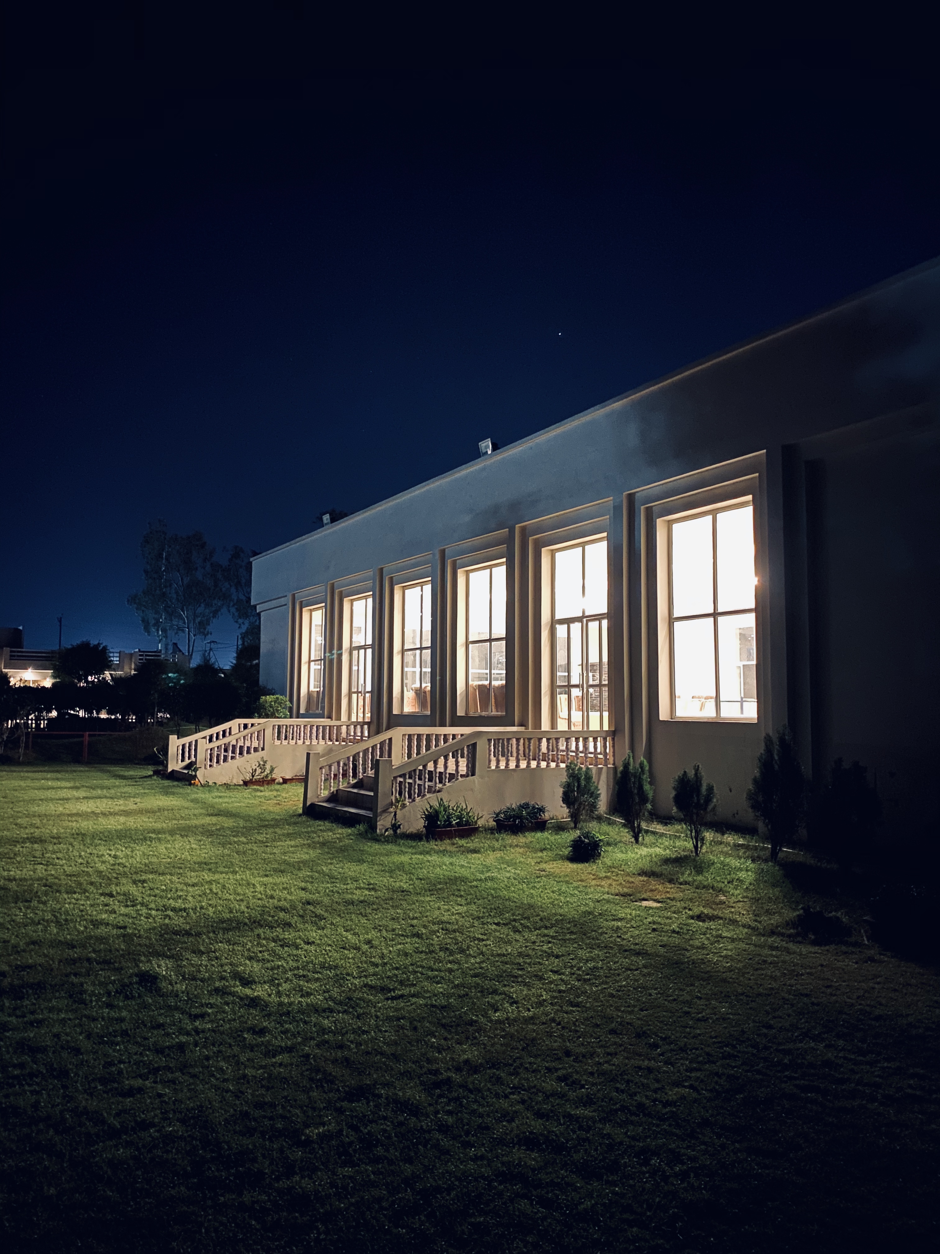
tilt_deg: +4.6
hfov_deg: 53.1
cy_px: 627
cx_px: 470
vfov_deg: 67.3
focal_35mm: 26
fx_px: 941
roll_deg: -0.7
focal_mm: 4.25
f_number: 1.8
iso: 500
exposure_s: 1/4
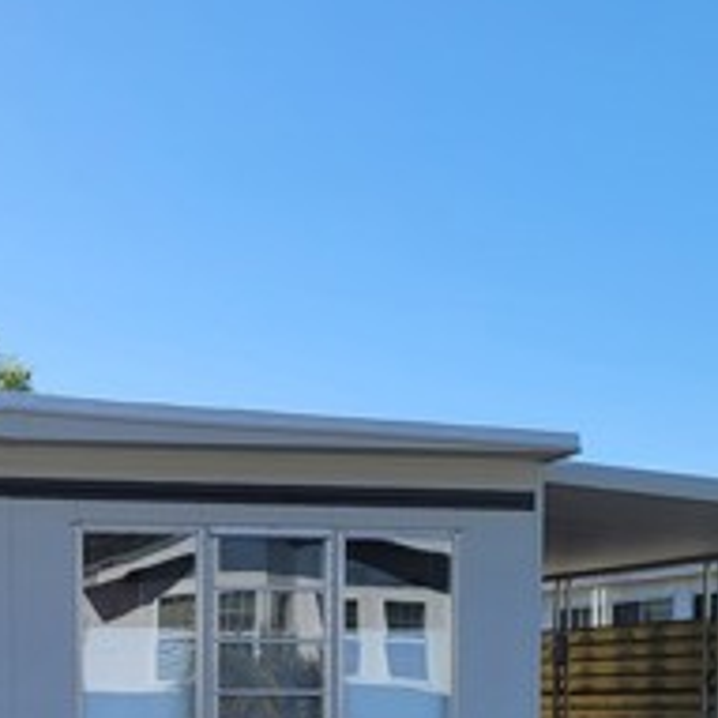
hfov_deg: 22.6
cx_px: 34
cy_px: 801
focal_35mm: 74
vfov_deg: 22.0
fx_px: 1737
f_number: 1.8
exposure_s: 1/812
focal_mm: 7
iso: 20
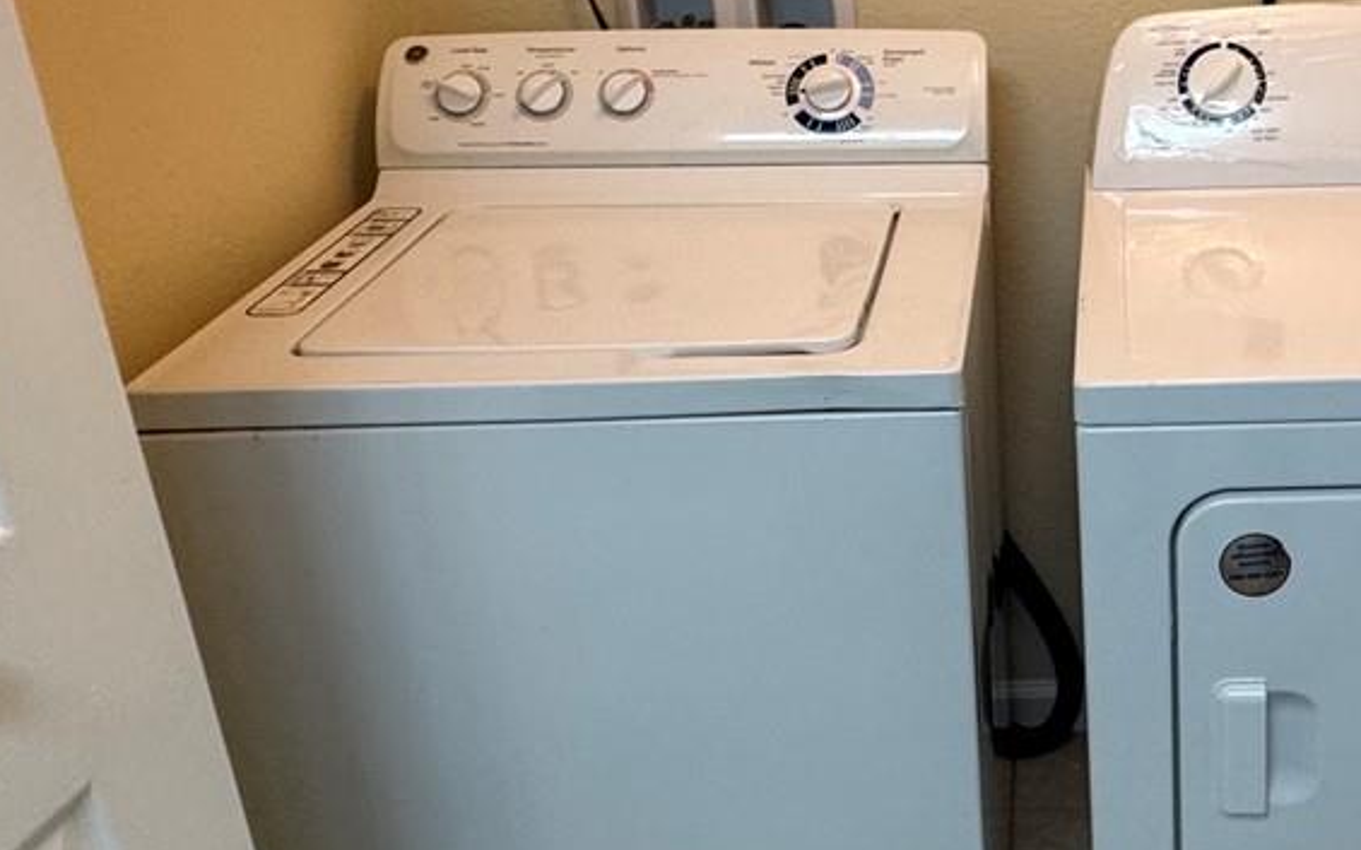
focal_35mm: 42
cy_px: 279
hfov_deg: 44.4
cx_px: 1132
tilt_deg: -20.7
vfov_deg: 30.3
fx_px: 1558
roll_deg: +2.2
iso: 200
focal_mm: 2.22
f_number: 2.2
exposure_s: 1/60
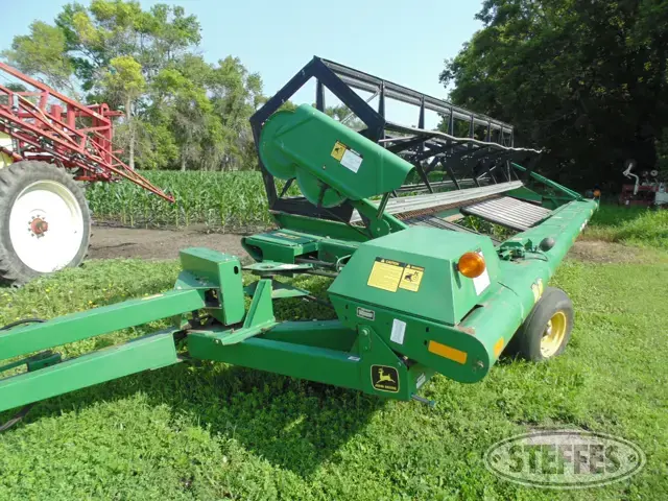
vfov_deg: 61.1
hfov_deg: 76.4
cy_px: 250
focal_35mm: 22
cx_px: 334
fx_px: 425
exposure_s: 1/500
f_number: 3.1
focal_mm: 4
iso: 80
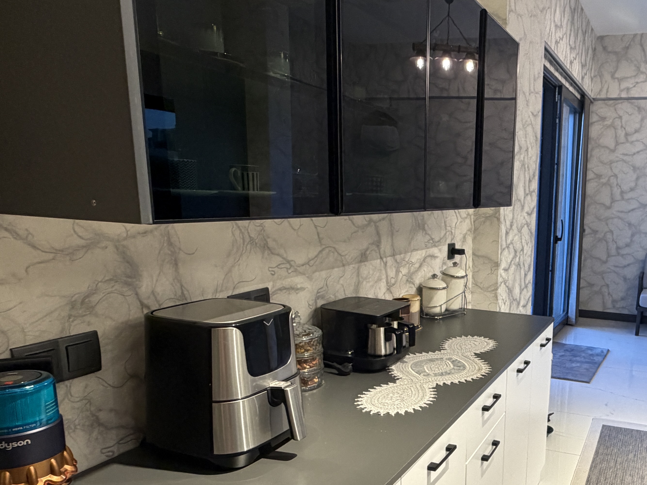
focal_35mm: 30
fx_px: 561
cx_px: 487
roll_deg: -1.4
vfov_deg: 46.2
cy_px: 317
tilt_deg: -11.6
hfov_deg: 56.9
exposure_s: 1/100
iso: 250
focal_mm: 2.22
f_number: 2.2
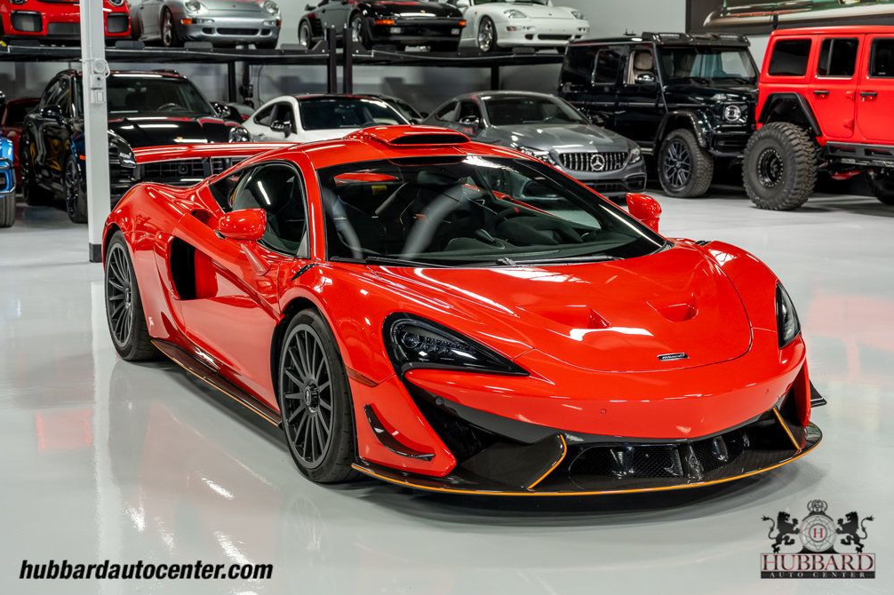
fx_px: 1365
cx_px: 450
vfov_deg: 24.6
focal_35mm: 55
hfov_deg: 36.3
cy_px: 300
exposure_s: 1/60
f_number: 5
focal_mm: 54
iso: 800
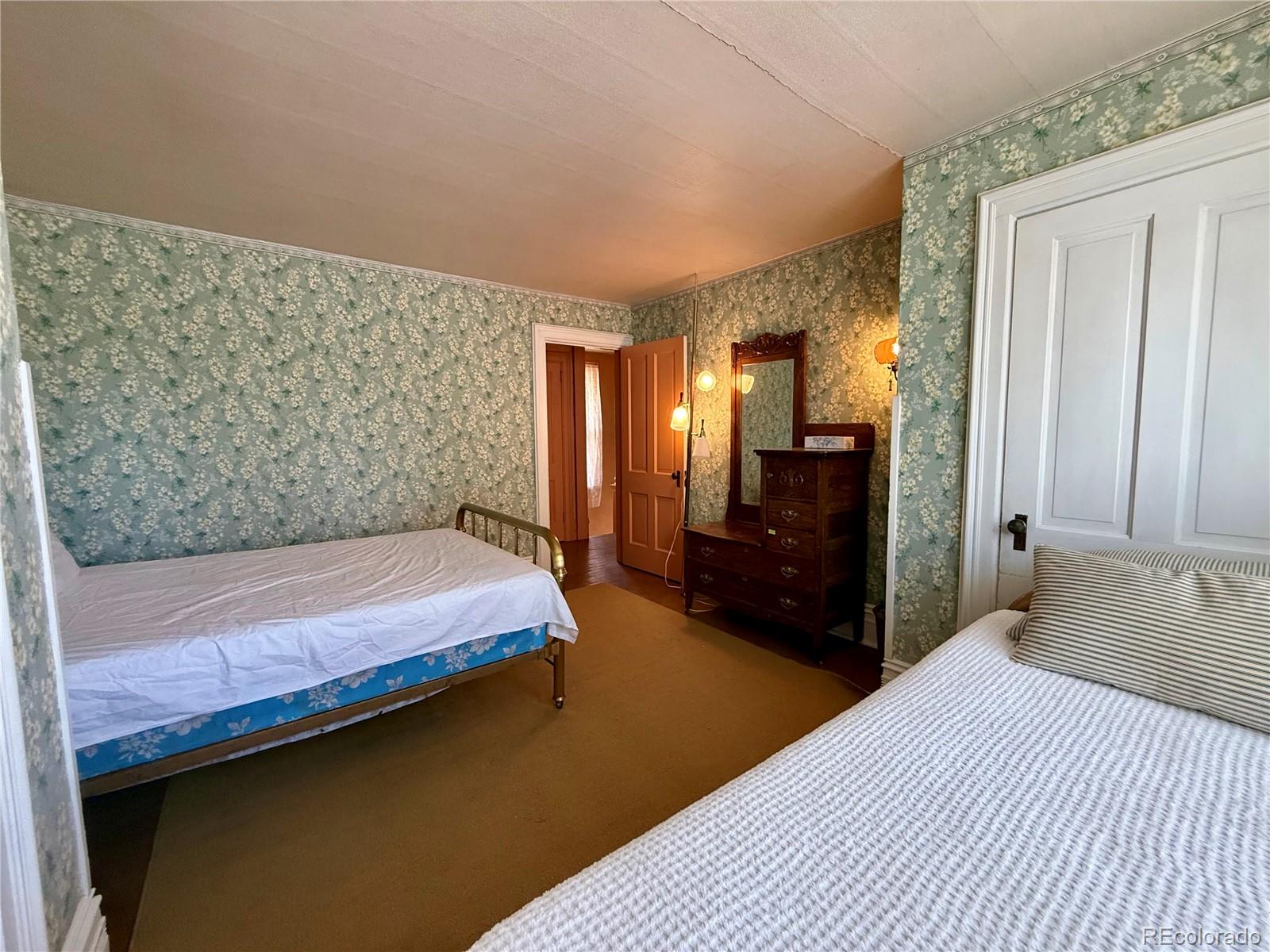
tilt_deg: -4.9
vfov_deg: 85.7
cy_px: 476
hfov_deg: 102.1
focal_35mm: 14
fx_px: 514
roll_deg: +0.2
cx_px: 635
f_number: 2.2
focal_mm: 2.22
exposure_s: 1/120
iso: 400
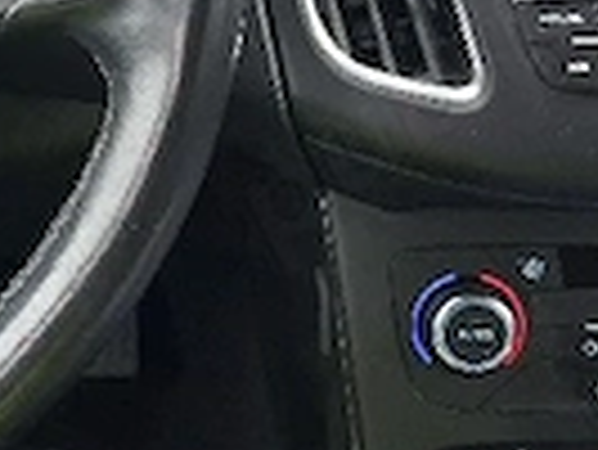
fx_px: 2109
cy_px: 50
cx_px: 9
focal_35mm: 122
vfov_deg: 12.1
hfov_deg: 15.8
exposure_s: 1/120
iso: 400
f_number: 1.8
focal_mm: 4
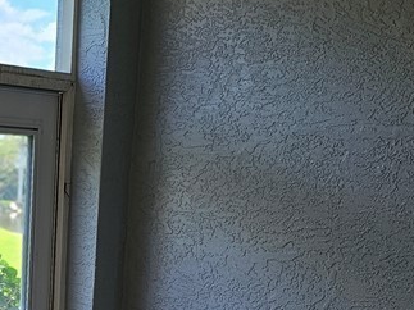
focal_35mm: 73
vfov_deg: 19.3
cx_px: -104
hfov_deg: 23.9
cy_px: 339
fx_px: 873
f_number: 1.7
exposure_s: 1/207
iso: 32
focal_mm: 6.3
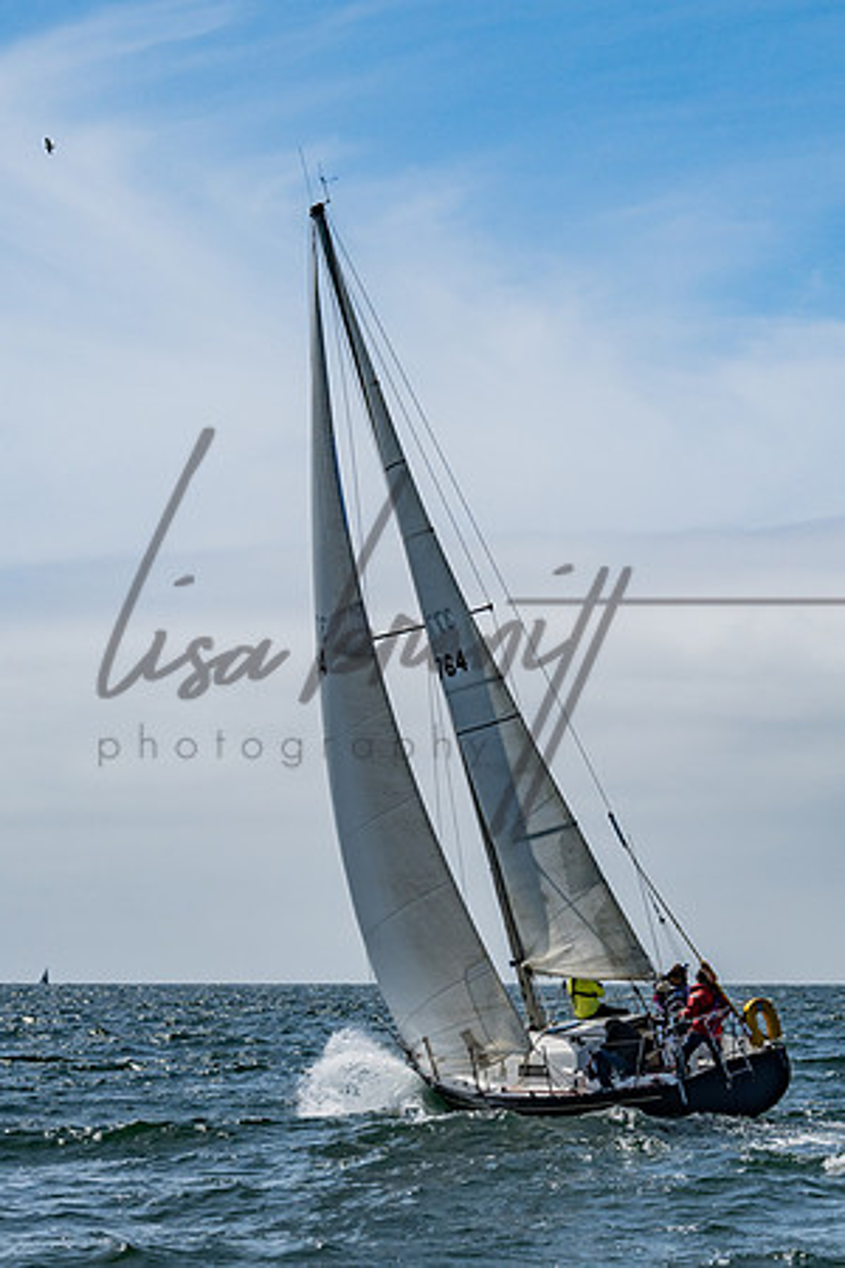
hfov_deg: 10.8
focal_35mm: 126
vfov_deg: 16.2
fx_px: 4442
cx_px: 739
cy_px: 649
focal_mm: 72
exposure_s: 1/4000
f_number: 6.3
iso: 200
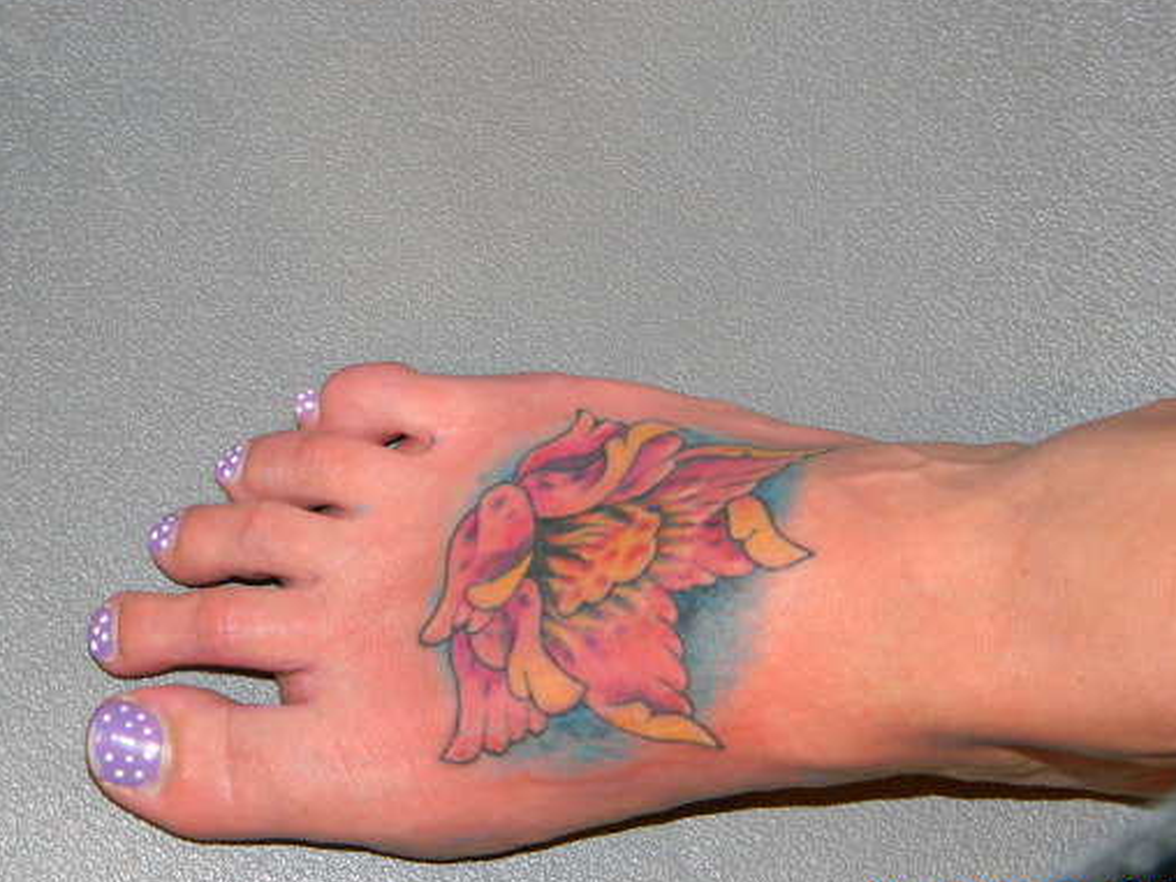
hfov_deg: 20.0
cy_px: 488
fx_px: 3329
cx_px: 595
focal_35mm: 98
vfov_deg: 15.1
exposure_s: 1/30
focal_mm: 15.1
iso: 200
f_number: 4.5
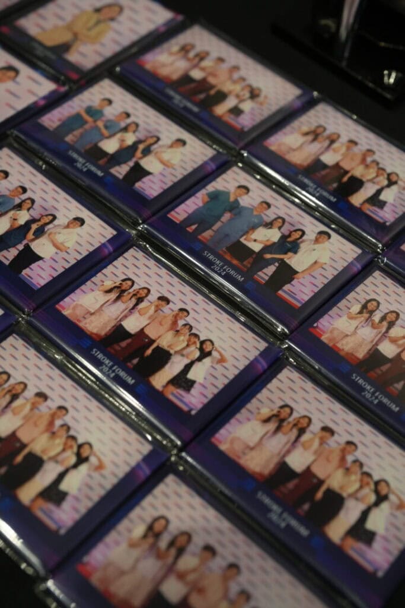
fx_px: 843
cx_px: 202
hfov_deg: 27.0
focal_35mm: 50
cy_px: 304
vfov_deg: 39.6
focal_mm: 50
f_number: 5
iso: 1250
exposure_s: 1/250
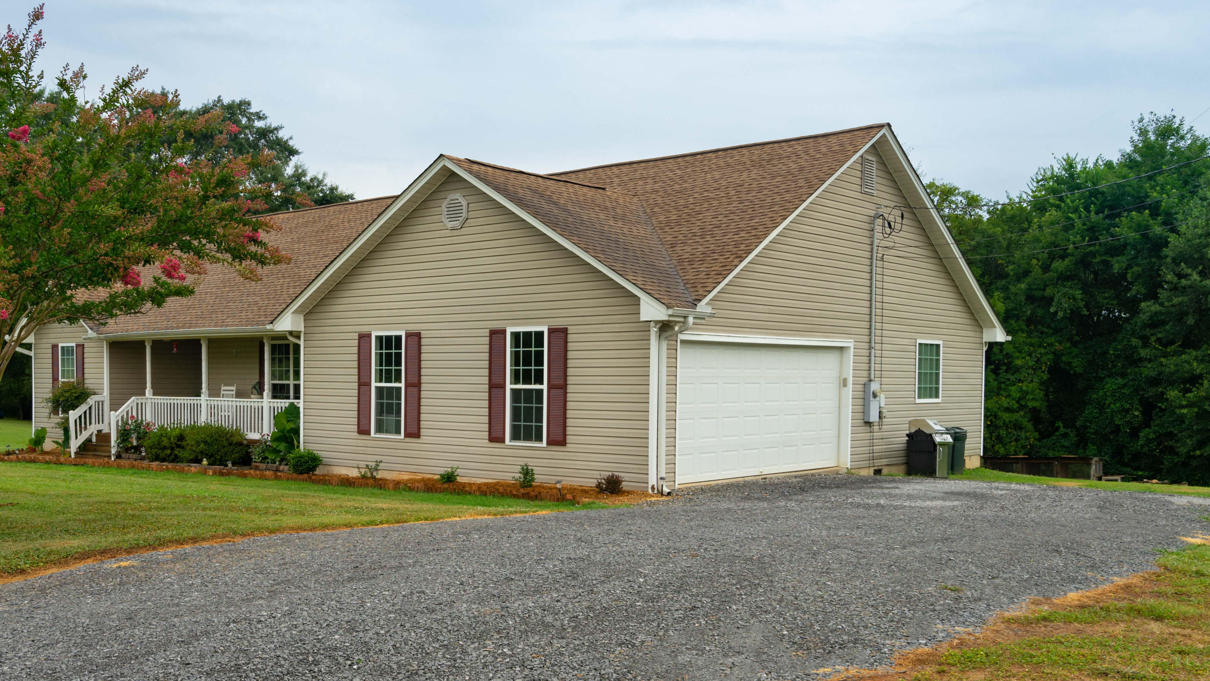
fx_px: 1155
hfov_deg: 54.8
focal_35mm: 36
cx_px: 477
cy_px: 431
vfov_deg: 32.7
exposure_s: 1/160
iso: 200
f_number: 8
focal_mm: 27
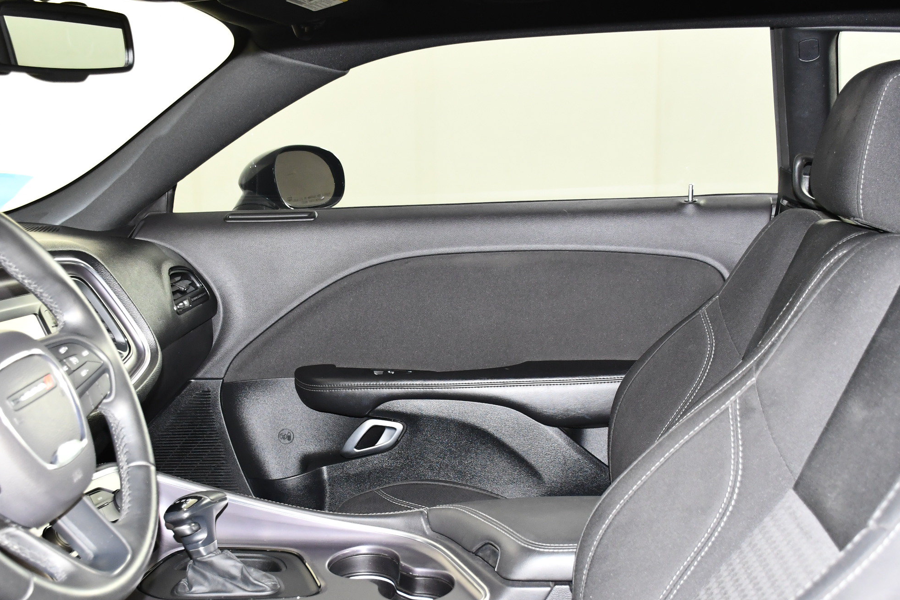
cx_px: 447
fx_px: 1200
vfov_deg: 27.9
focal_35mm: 48
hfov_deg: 41.1
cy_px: 400
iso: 1600
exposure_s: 1/60
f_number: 5
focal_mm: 23
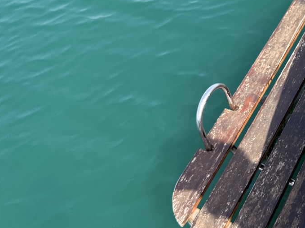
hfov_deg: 32.9
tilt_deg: -49.0
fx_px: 467
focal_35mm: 53
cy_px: 67
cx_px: 313
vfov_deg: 27.3
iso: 80
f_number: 1.78
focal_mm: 6.76
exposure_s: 1/2053
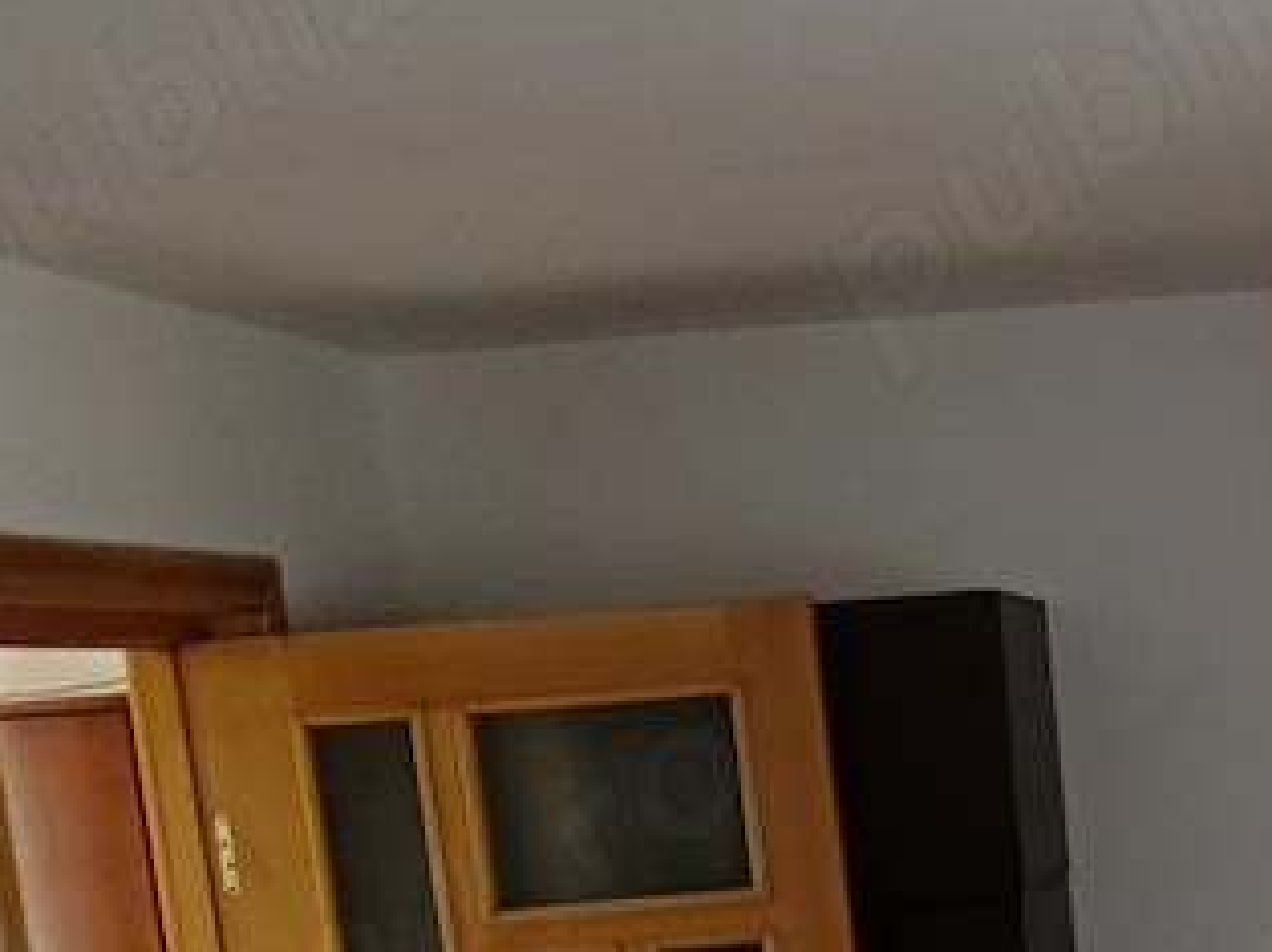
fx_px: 3158
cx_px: 1730
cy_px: 1114
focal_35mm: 86
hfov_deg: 20.5
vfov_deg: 16.5
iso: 898
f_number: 1.9
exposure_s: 1/30
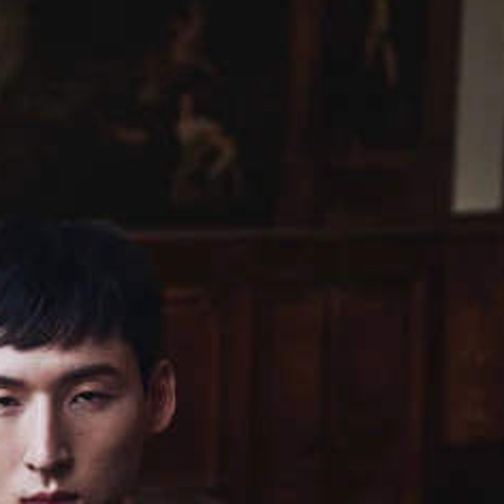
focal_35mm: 102
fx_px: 1680
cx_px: -178
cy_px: 472
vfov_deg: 16.8
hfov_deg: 16.0
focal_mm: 42
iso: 1600
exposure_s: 1/80
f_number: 5
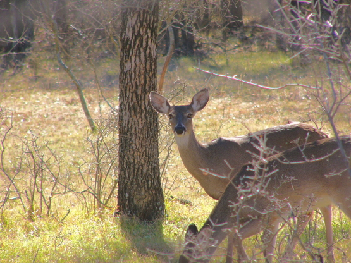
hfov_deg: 4.6
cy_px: 132
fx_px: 4379
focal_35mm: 432
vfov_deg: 3.4
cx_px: 176
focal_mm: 72
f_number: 4
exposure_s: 1/200
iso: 50
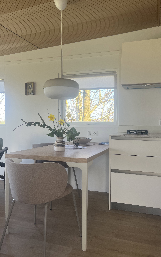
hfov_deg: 44.4
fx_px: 197
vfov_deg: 66.5
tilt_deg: -3.9
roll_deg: +0.5
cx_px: 91
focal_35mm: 28
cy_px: 128
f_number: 1.6
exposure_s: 1/167
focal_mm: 5.1
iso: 50
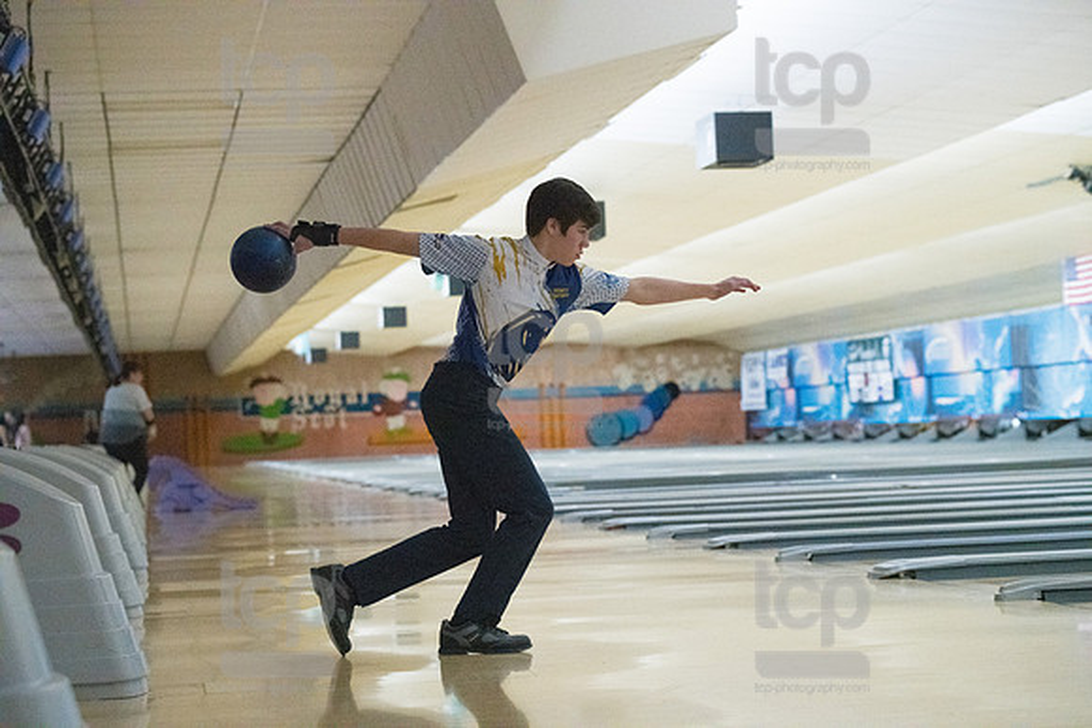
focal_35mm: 86
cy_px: 364
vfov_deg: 15.9
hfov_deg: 23.6
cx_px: 546
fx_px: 2609
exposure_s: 1/1000
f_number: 4
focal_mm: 86
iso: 10000
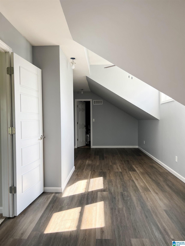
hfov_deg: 53.1
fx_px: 185
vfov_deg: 67.3
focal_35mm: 26
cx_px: 92
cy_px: 123
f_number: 1.5
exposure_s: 1/158
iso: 64
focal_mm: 5.7
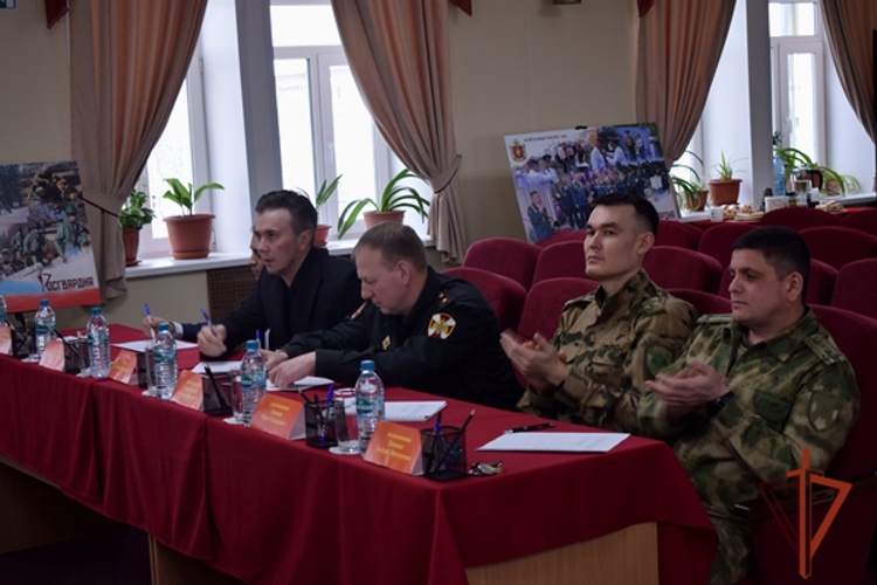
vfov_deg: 21.6
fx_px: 1535
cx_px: 438
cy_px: 292
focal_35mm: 63
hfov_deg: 31.9
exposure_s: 1/13
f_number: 5
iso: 200
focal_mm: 42
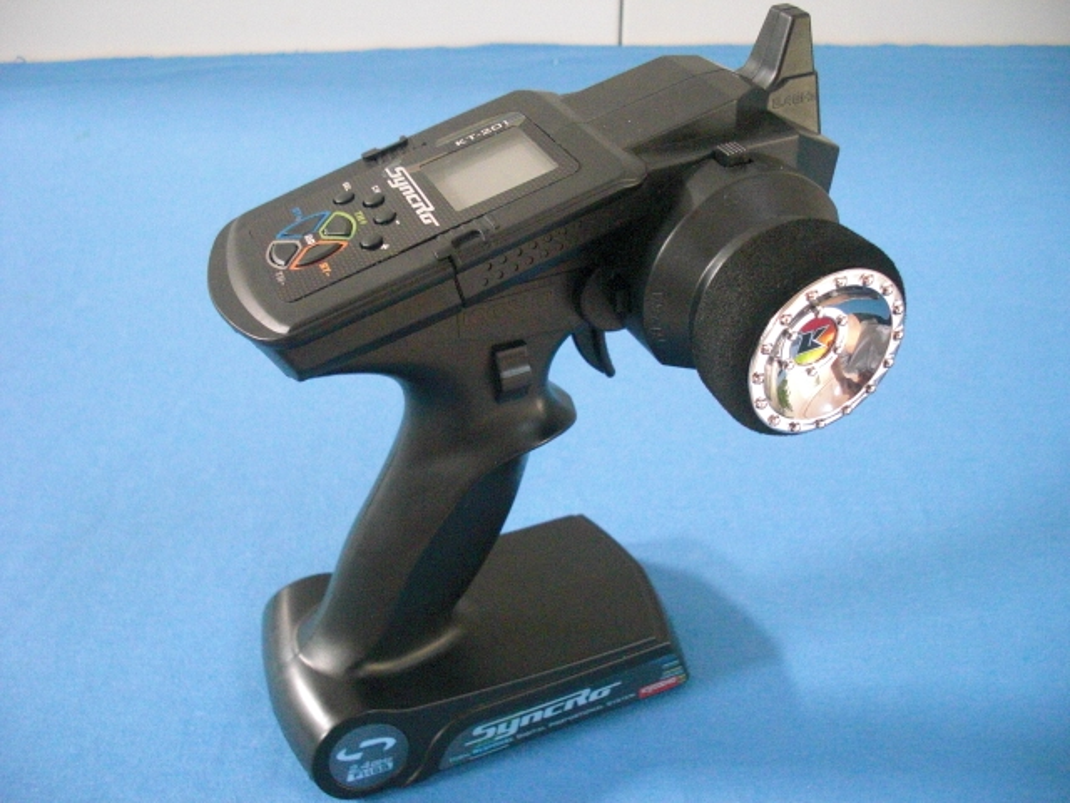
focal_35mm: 36
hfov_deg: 51.4
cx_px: 535
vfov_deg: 39.7
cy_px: 402
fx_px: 1113
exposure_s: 1/50
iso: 800
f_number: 2.8
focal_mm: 6.3
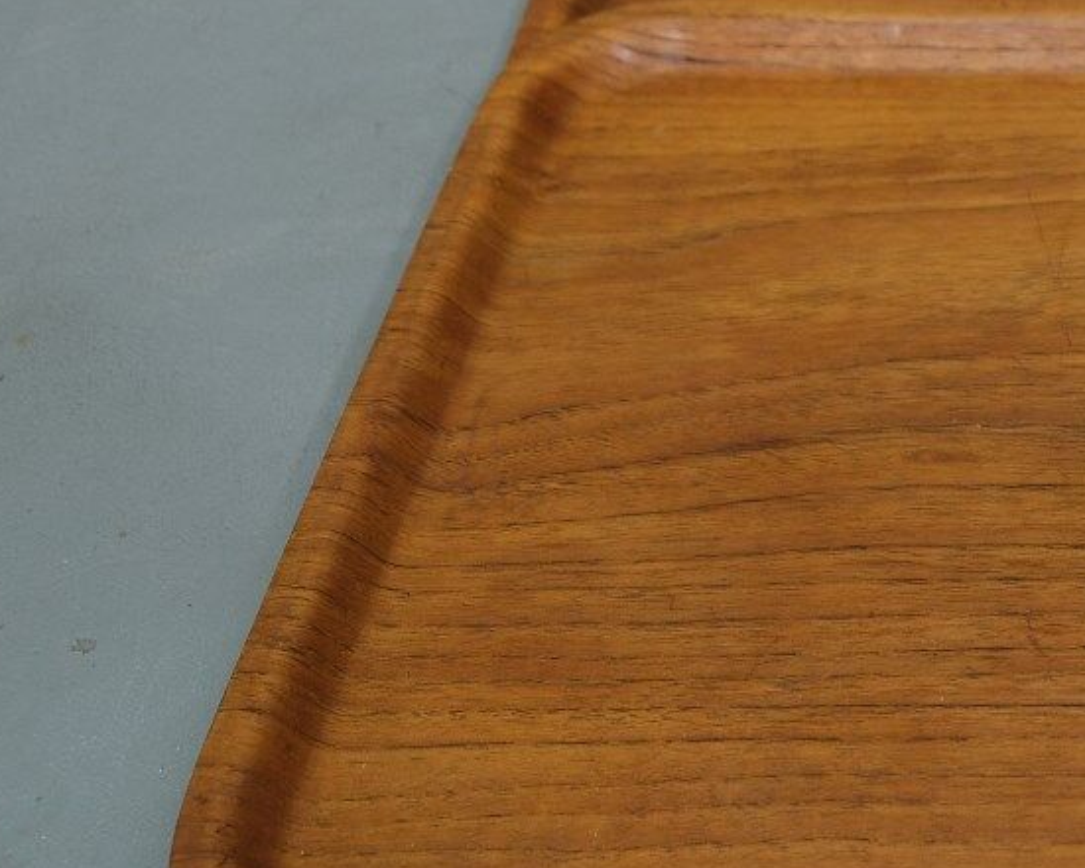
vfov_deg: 19.7
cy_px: 435
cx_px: 1191
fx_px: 2505
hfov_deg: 23.0
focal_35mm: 78
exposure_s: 1/34
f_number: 3.2
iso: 640
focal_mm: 24.3
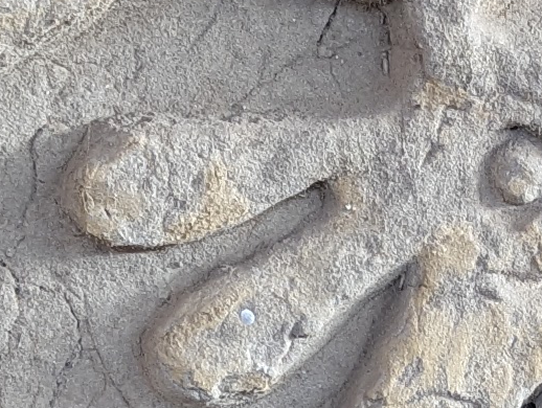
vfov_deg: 7.7
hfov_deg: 10.4
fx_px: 2963
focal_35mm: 189
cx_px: 482
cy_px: 588
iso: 89
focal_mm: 6.81
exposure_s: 1/77.2
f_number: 1.85
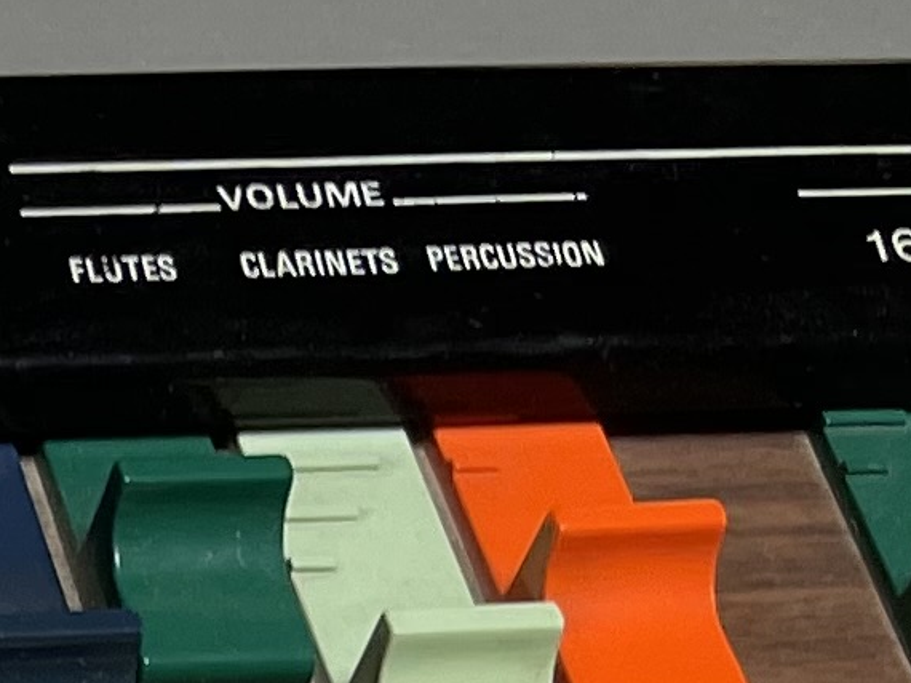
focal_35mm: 184
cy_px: 2372
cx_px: -1192
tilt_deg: -63.0
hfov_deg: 9.6
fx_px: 4840
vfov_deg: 6.9
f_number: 1.6
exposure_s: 1/124
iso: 32
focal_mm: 4.2
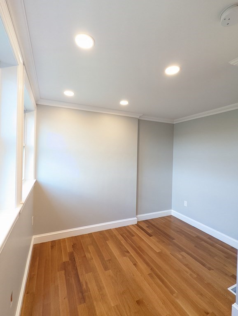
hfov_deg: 78.2
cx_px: 119
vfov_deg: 94.4
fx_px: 146
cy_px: 158
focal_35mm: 16
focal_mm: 2.35
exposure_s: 1/120
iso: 300
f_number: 2.2
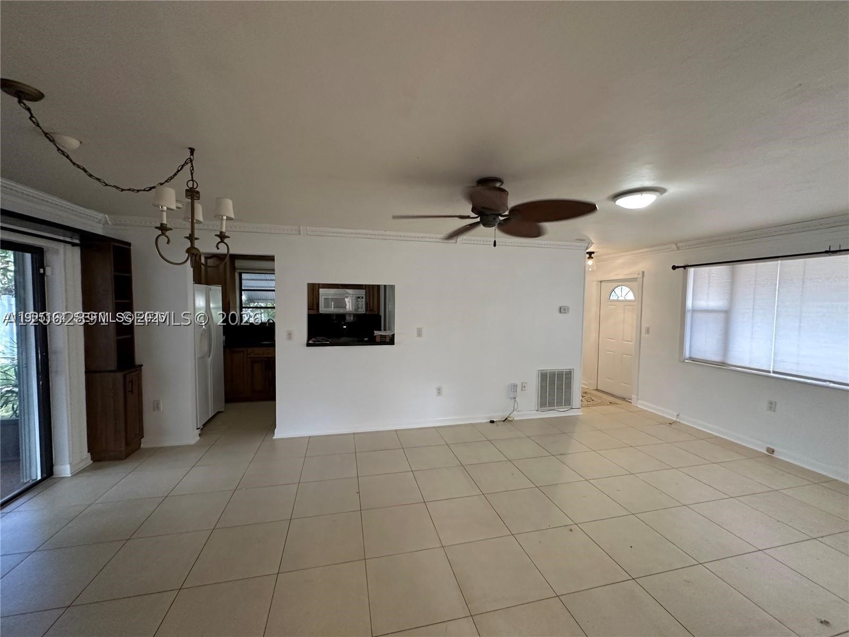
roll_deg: -0.3
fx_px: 343
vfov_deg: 85.7
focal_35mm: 14
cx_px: 424
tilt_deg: -2.0
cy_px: 318
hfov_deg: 102.1
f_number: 2.2
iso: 250
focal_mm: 2.22
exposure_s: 1/60
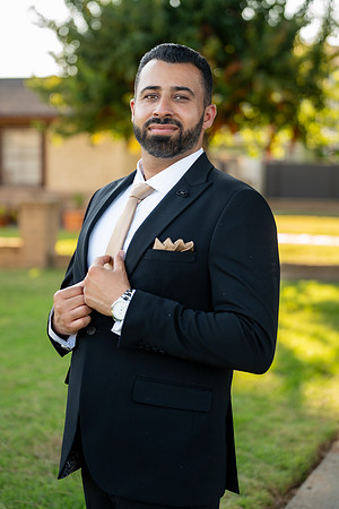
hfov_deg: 18.2
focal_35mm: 75
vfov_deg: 27.0
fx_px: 1059
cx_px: 170
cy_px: 254
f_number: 2.8
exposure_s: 1/500
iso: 320
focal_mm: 75
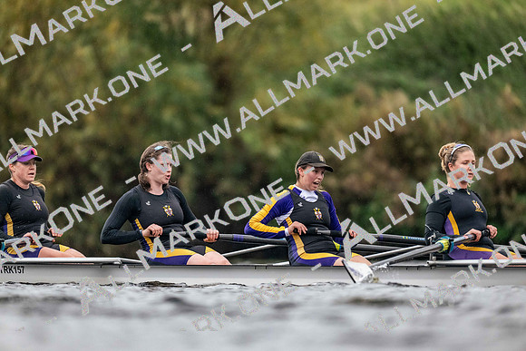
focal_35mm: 600
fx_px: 8768
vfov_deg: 2.3
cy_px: 176
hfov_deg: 3.4
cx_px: 263
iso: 4000
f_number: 4
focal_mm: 600
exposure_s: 1/2500
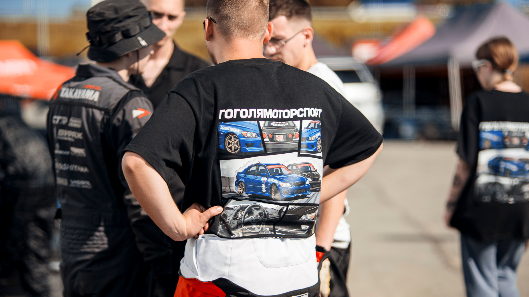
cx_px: 264
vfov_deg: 13.6
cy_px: 156
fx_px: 1249
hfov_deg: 23.9
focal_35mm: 89
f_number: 1.8
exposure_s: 1/125
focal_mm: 85
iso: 100
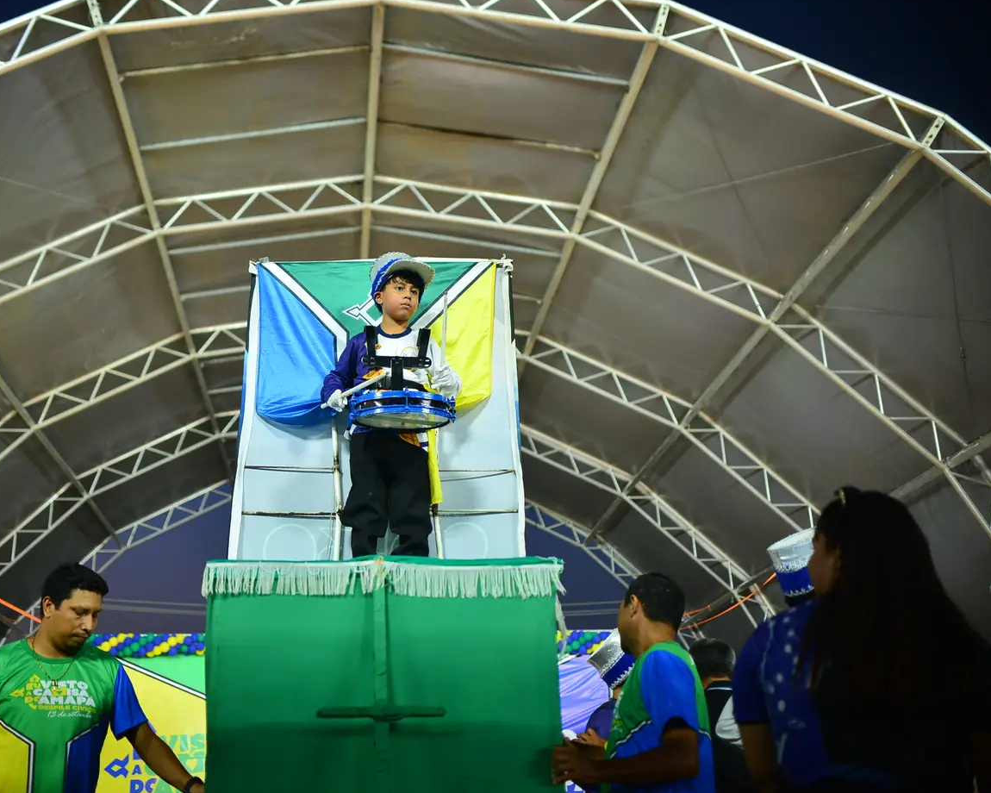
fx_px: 1173
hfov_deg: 45.5
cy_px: 392
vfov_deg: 37.3
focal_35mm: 40
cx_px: 390
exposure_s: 1/180
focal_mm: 35
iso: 800
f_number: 1.8
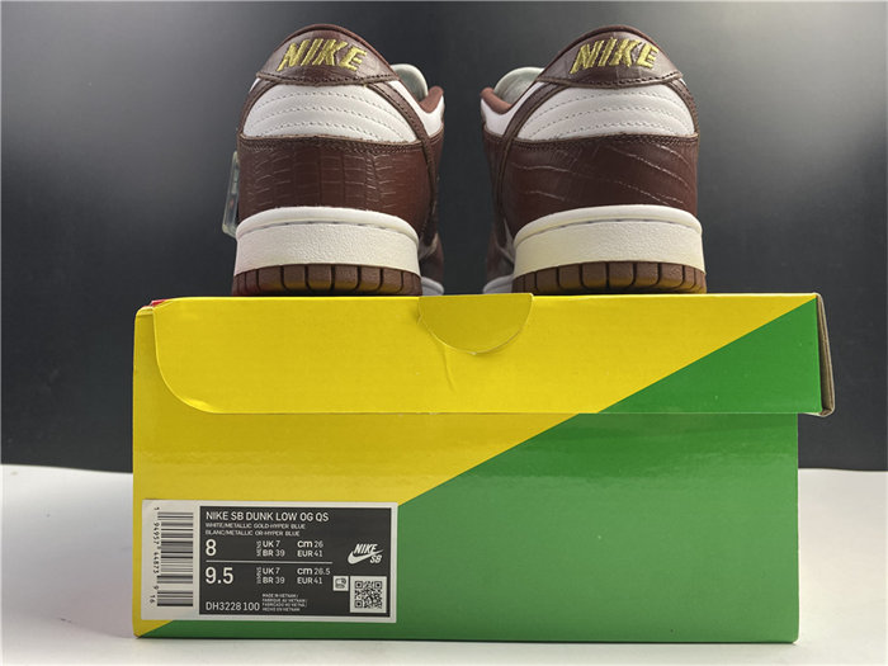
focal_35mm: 26
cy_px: 333
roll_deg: +1.2
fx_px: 667
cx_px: 444
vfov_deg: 53.1
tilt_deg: +4.0
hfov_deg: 67.3
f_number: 1.8
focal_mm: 4.25
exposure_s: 1/100
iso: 80
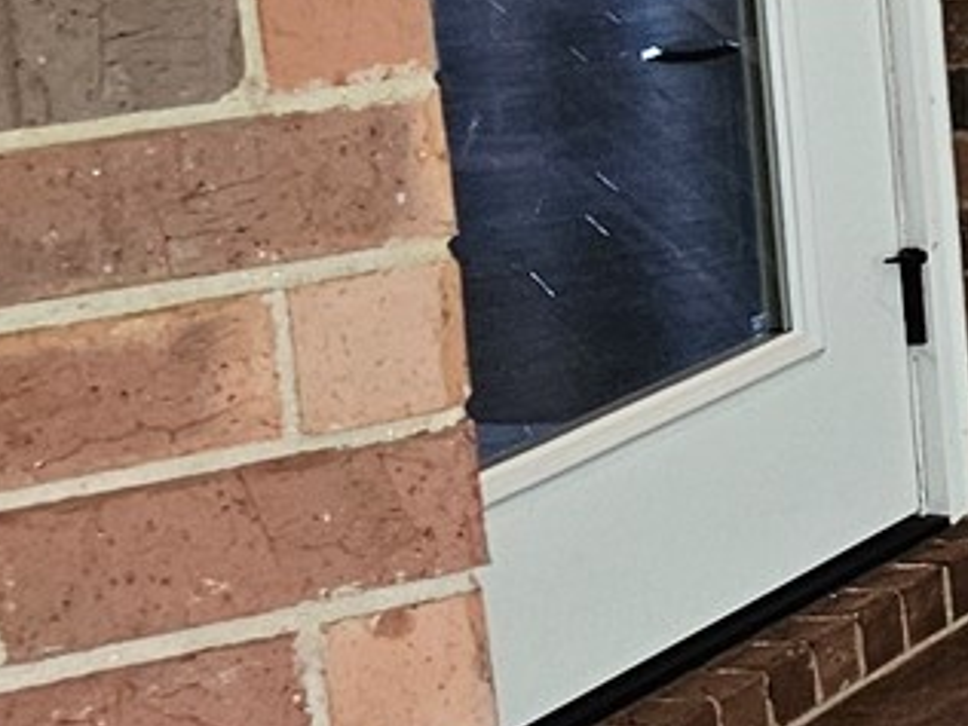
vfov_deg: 9.6
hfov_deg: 9.6
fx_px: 4167
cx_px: 3088
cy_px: -414
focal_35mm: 149
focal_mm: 6.3
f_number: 1.7
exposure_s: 1/120
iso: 200
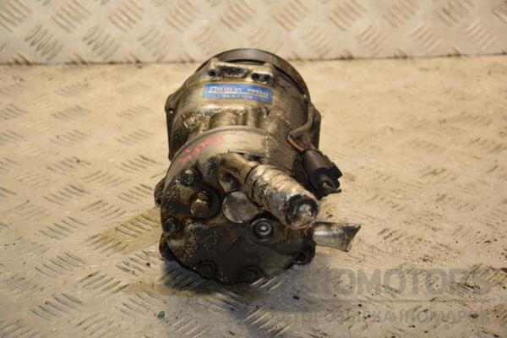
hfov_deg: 21.9
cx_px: 254
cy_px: 169
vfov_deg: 14.7
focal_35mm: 93
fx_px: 1310
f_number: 5.6
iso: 800
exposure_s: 1/200
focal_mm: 62
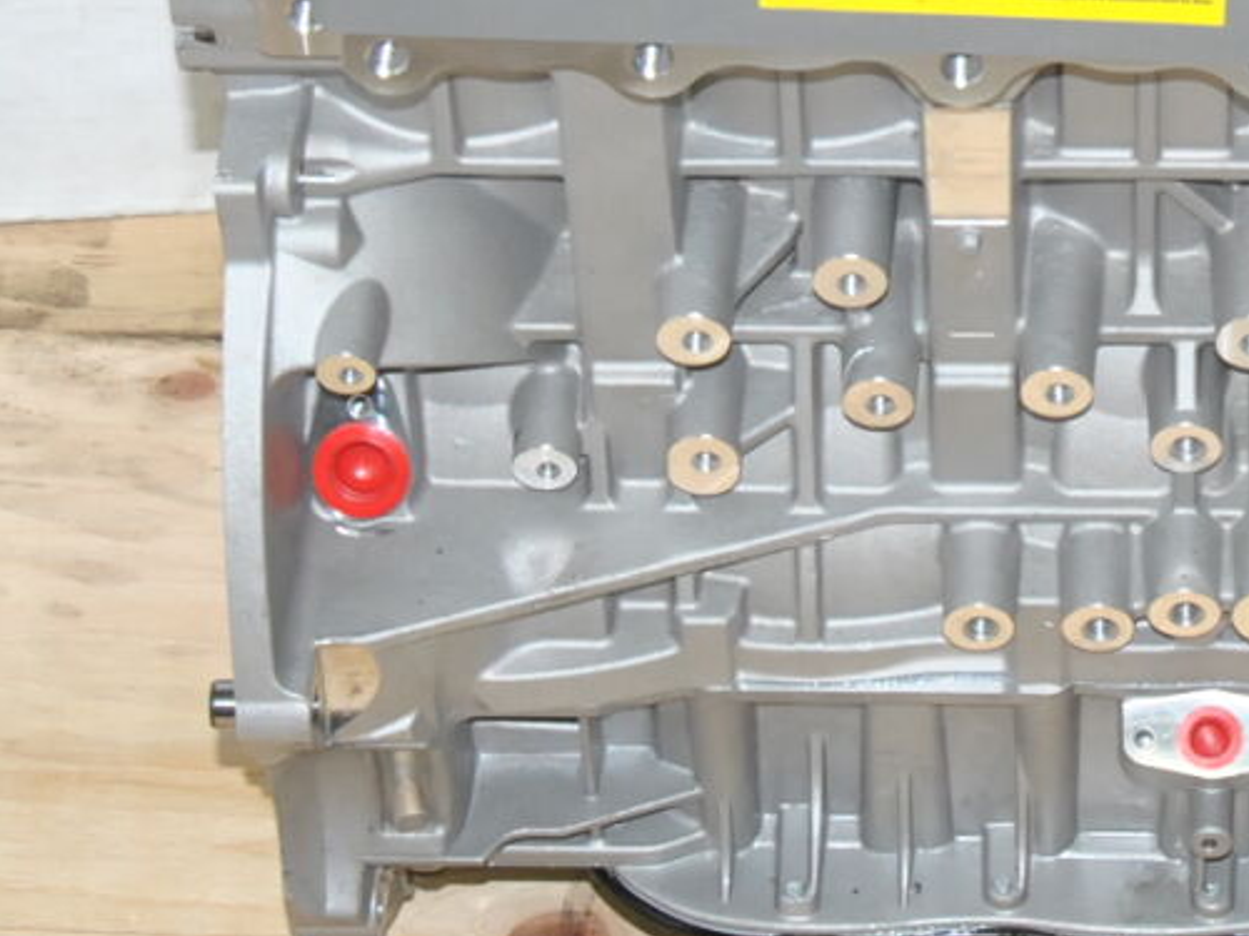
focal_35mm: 148
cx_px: 1194
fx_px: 5340
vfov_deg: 10.0
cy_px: 34
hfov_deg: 13.2
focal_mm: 32
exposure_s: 1/200
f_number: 13
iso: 800
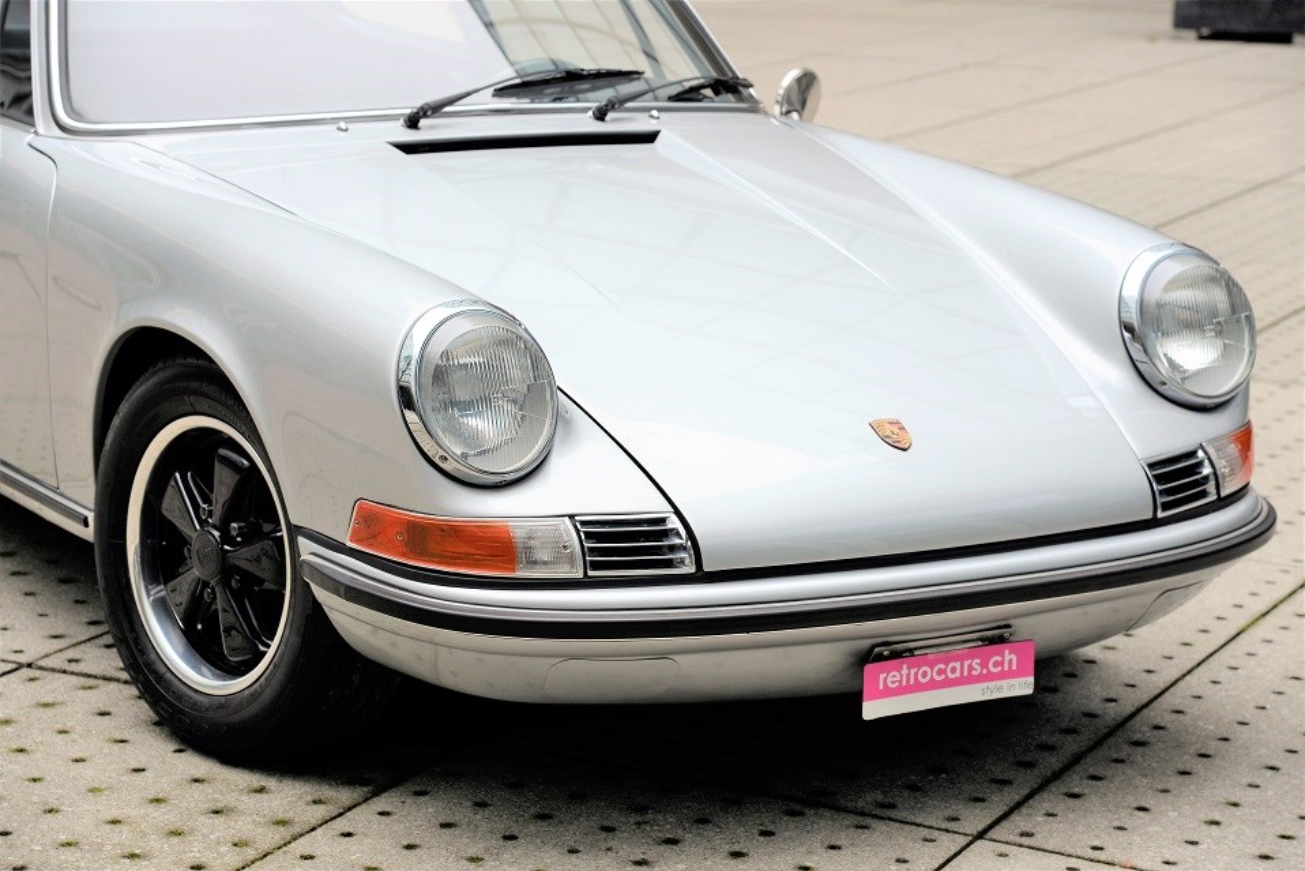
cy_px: 436
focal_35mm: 86
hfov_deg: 23.6
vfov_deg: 15.9
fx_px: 3118
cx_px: 652
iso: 320
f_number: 6.3
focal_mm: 86
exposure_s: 1/50
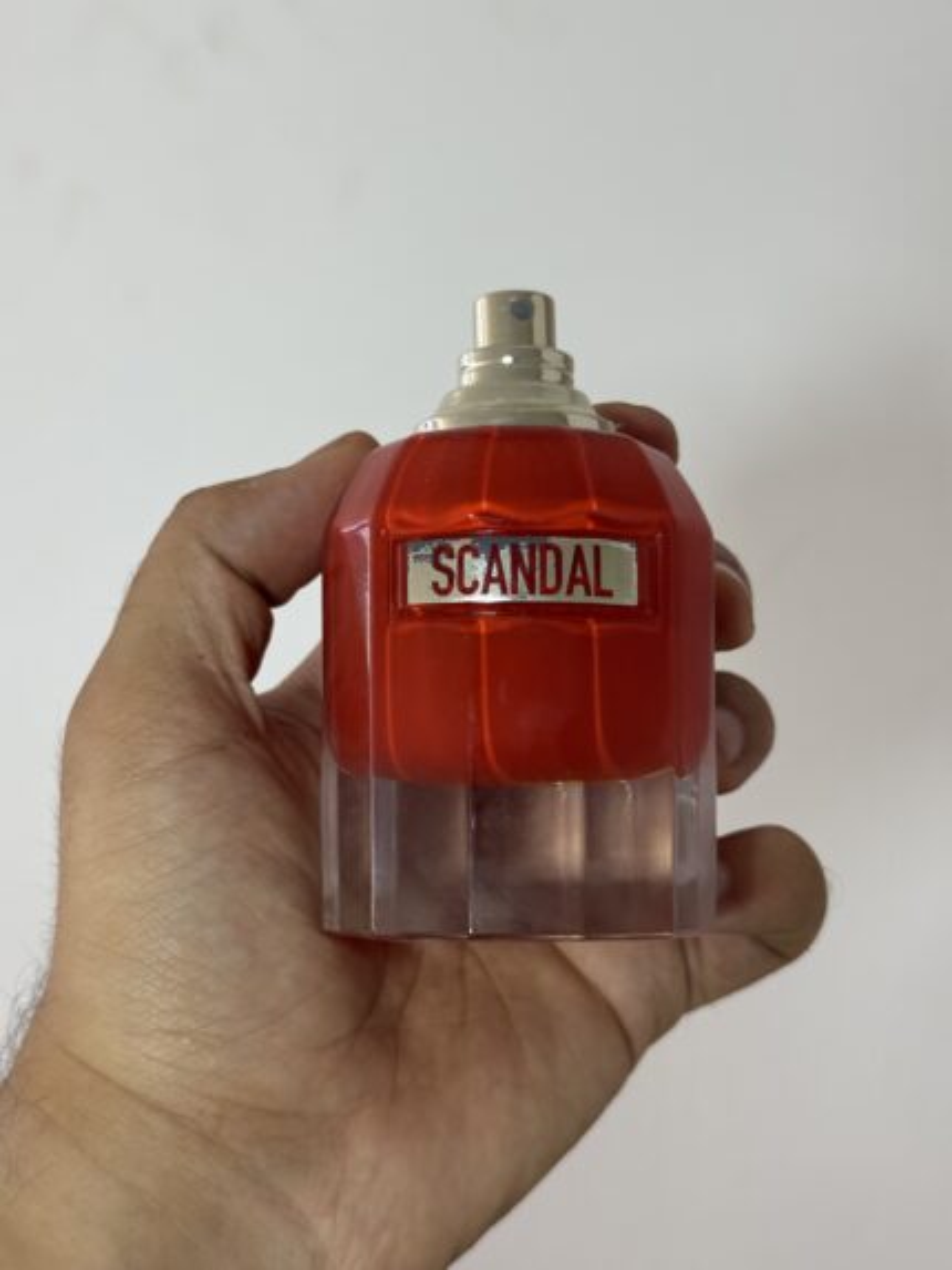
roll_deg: +4.8
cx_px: 476
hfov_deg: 30.3
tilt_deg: -33.5
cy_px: 635
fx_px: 1759
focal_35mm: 48
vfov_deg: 39.6
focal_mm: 6.76
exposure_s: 1/50
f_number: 1.78
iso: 125
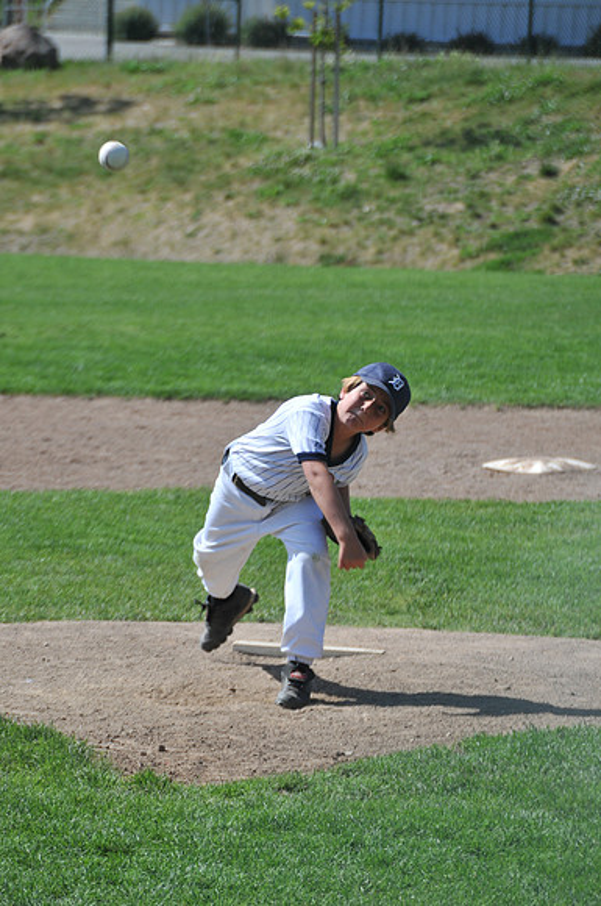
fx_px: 7534
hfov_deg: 4.6
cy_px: 453
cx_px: 300
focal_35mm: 300
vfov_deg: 6.9
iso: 200
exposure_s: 1/250
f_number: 8
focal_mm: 200
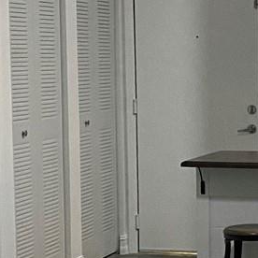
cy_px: 217
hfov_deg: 12.7
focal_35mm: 133
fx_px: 1122
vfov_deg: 13.0
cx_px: 342
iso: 640
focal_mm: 4.25
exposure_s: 1/30
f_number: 1.8
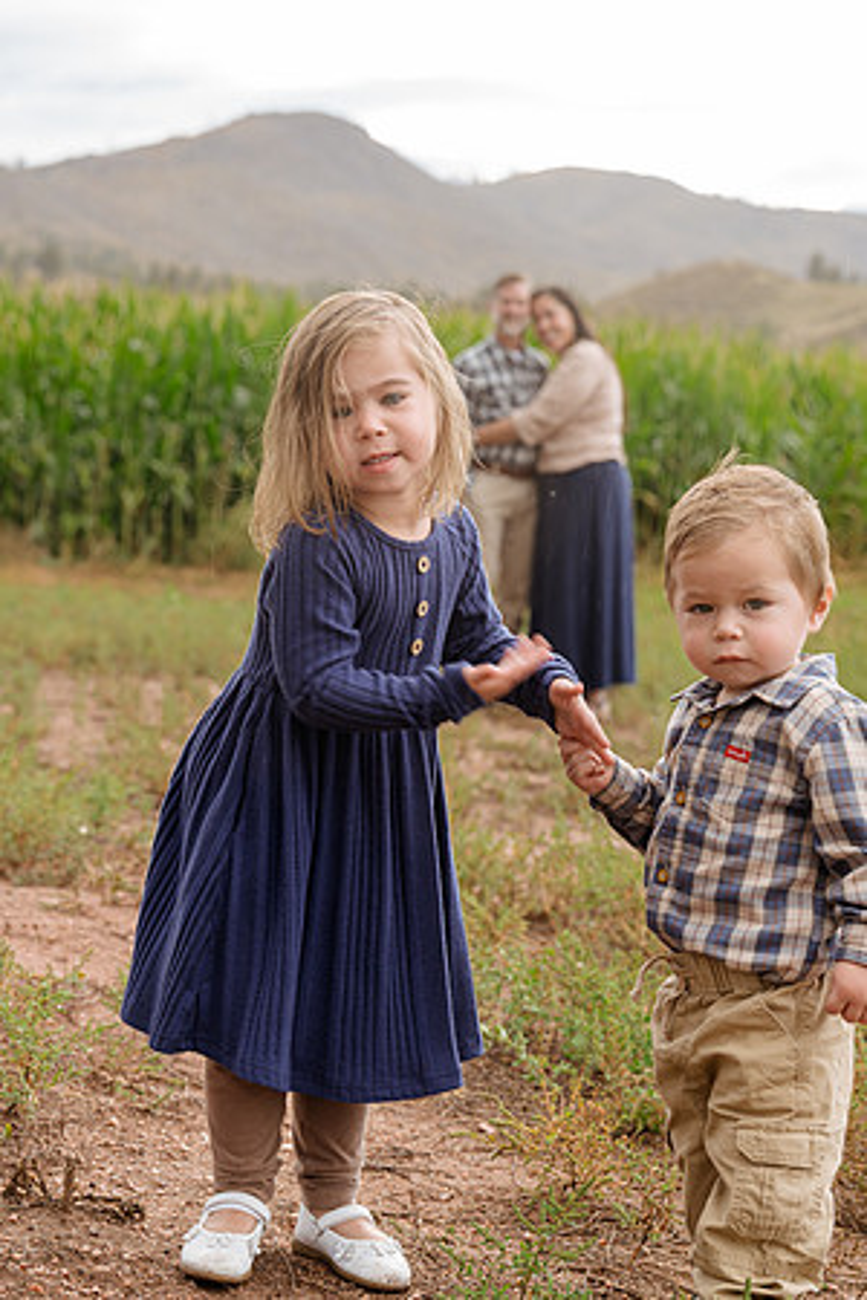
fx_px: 2529
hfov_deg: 19.5
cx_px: 434
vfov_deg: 28.8
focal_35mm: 70
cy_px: 650
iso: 200
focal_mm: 70
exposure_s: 1/125
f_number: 5.6
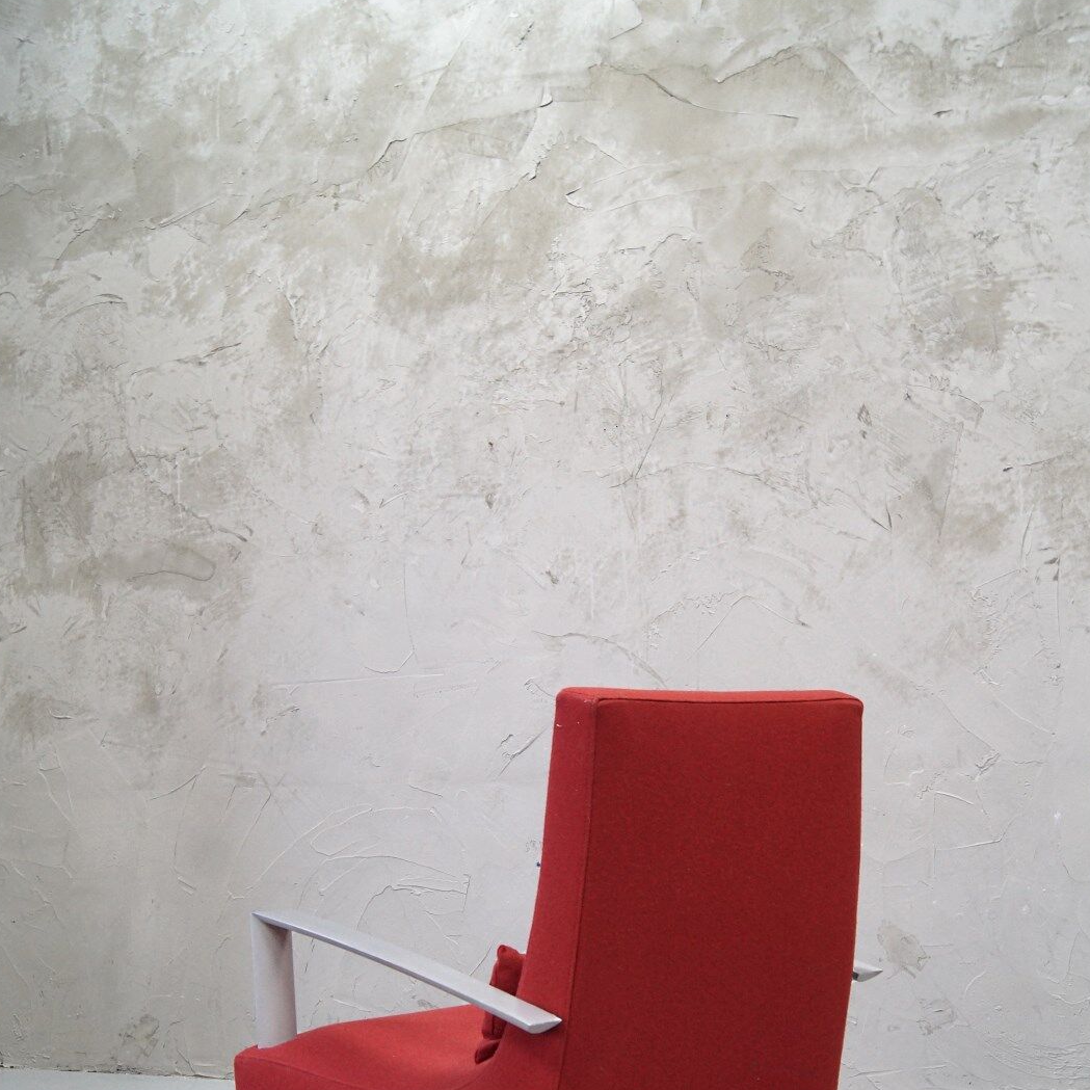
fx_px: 1389
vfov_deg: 42.0
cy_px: 770
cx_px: 541
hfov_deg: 42.8
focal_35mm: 39
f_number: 6.3
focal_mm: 20
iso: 400
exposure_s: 1/8
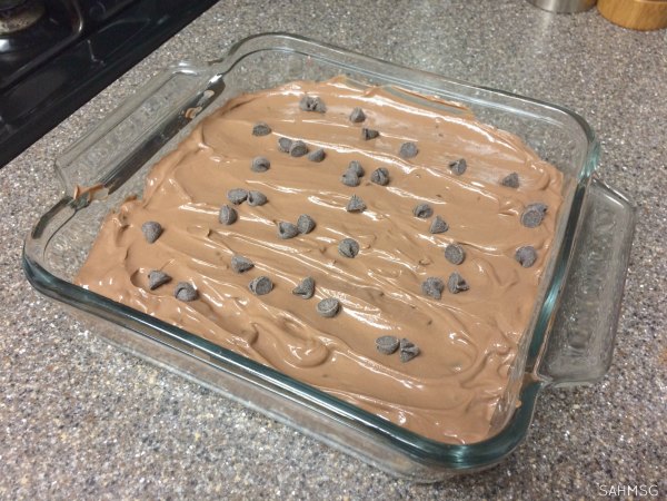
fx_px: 559
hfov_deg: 61.7
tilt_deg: -49.6
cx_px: 334
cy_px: 250
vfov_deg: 48.2
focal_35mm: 29
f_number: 2.2
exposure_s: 1/33
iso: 250
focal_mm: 4.15
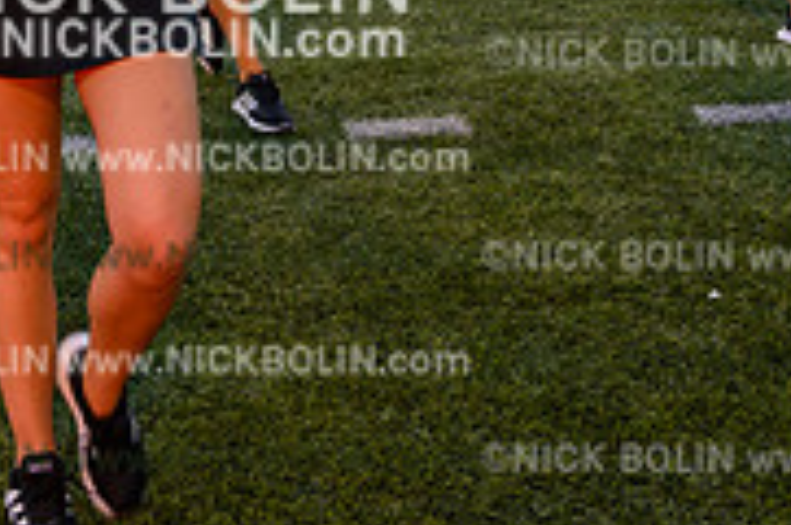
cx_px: 131
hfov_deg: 25.8
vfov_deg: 16.7
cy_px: -149
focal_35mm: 77
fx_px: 1689
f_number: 4
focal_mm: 24
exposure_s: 1/125
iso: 100
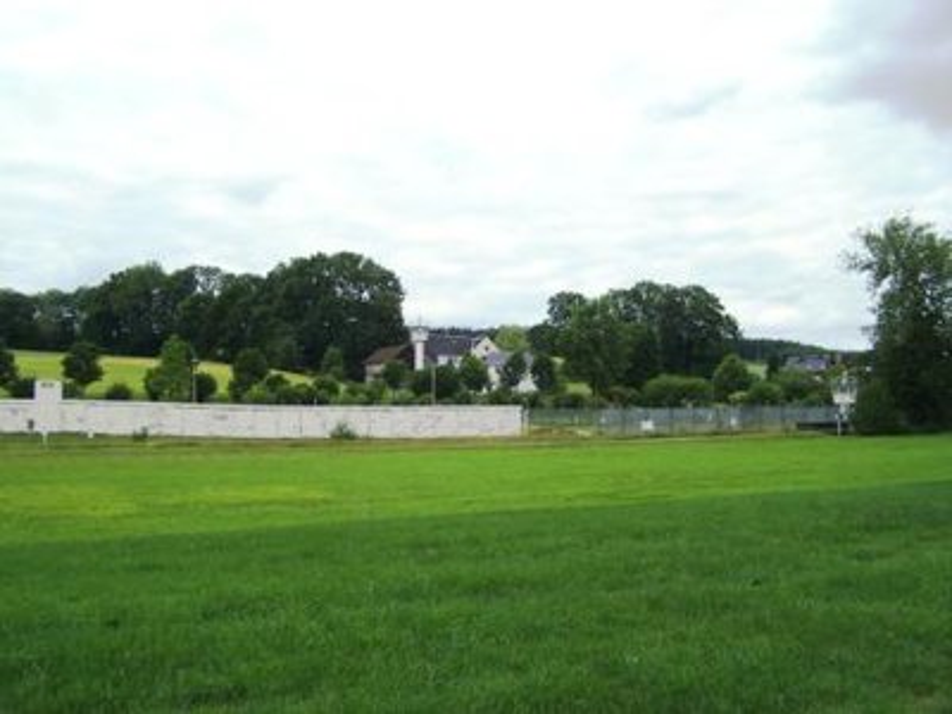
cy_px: 357
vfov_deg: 37.7
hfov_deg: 49.0
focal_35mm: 38
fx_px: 1045
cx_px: 476
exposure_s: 1/1000
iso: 80
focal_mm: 6.3
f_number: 2.8
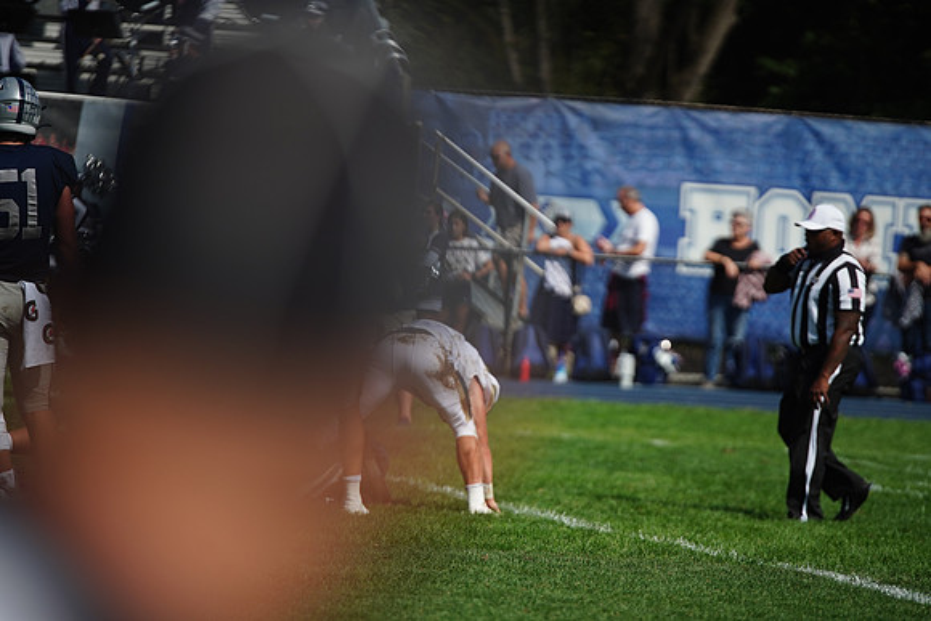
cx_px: 466
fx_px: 7760
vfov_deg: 4.6
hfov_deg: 6.9
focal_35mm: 300
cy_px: 310
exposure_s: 1/8000
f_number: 2.8
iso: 400
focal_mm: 300
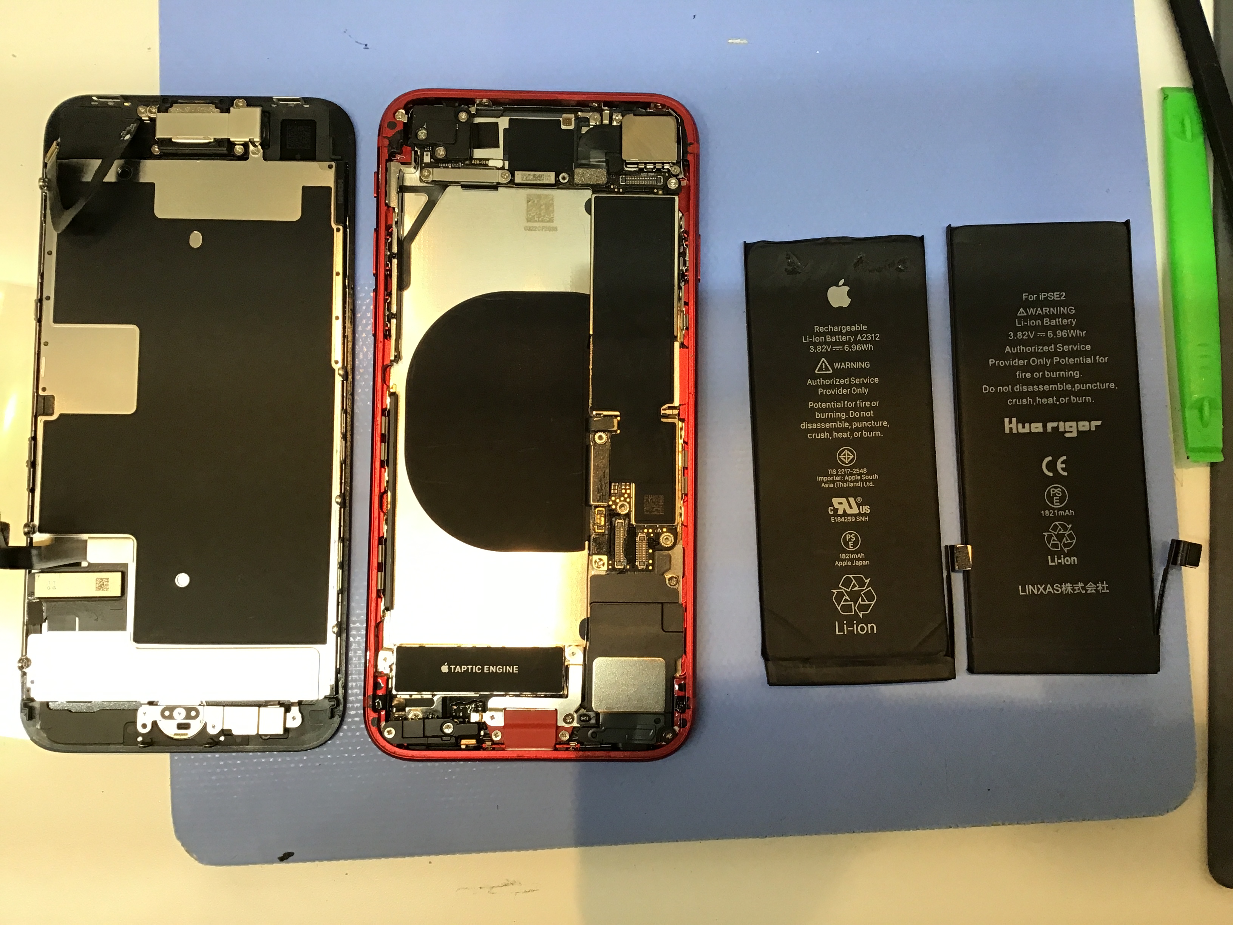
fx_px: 1104
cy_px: 462
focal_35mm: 31
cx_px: 616
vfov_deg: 45.4
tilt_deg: -86.1
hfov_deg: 58.4
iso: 32
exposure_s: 1/30
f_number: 2.4
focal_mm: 3.3
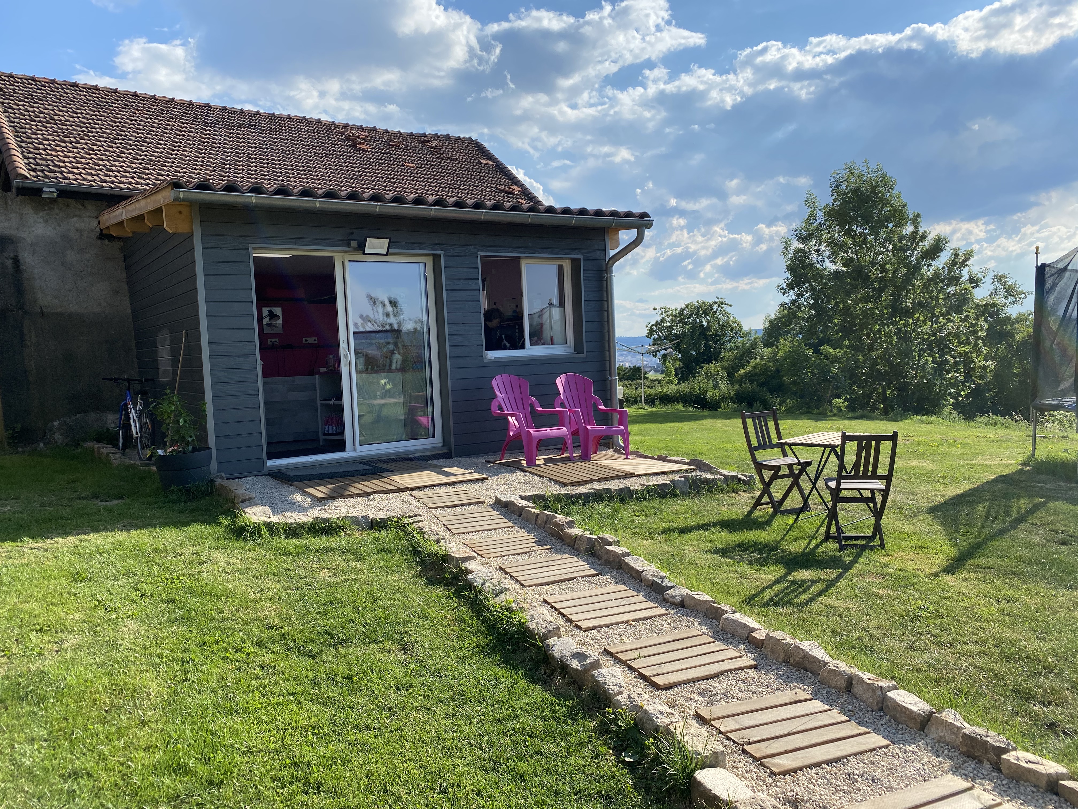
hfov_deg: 67.3
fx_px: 810
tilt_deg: -4.3
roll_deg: +1.9
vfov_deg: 53.1
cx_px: 539
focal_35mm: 26
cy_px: 404
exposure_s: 1/2463
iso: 32
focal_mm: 4.25
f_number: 1.8
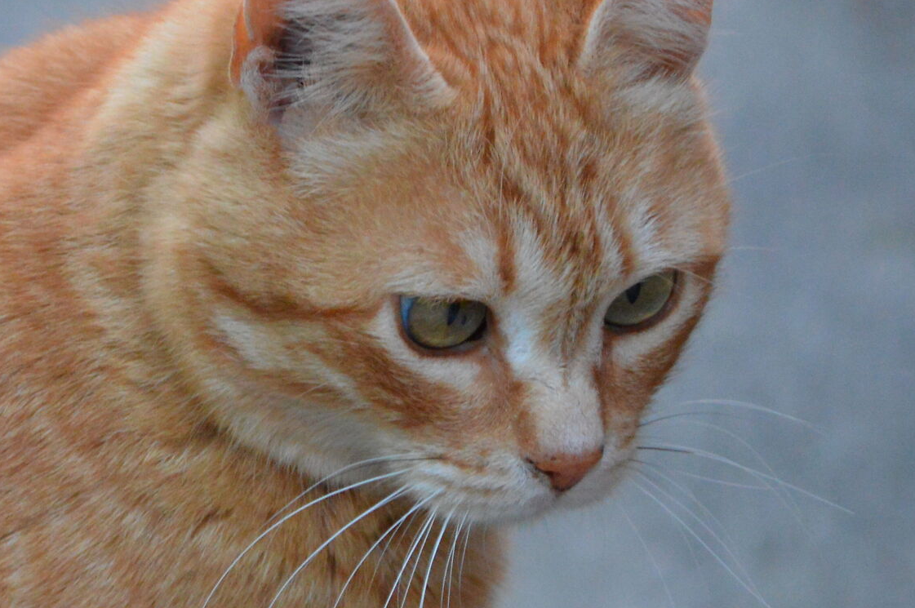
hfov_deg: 8.0
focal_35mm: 257
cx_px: 178
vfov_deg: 5.3
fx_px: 6525
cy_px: 287
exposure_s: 1/60
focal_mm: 80
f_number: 5.3
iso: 2800
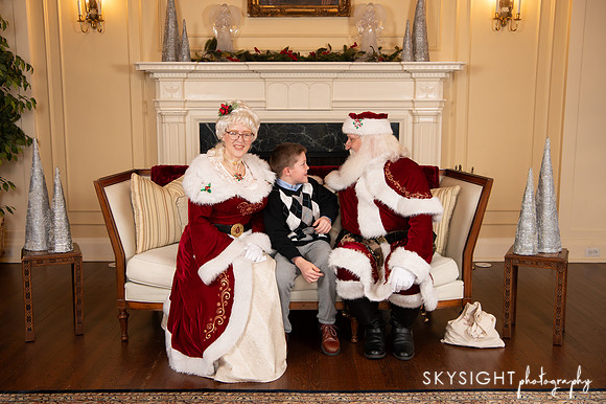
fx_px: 684
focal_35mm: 41
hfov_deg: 47.8
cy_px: 204
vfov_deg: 32.9
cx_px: 289
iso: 1600
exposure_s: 1/200
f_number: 5.6
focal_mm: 38
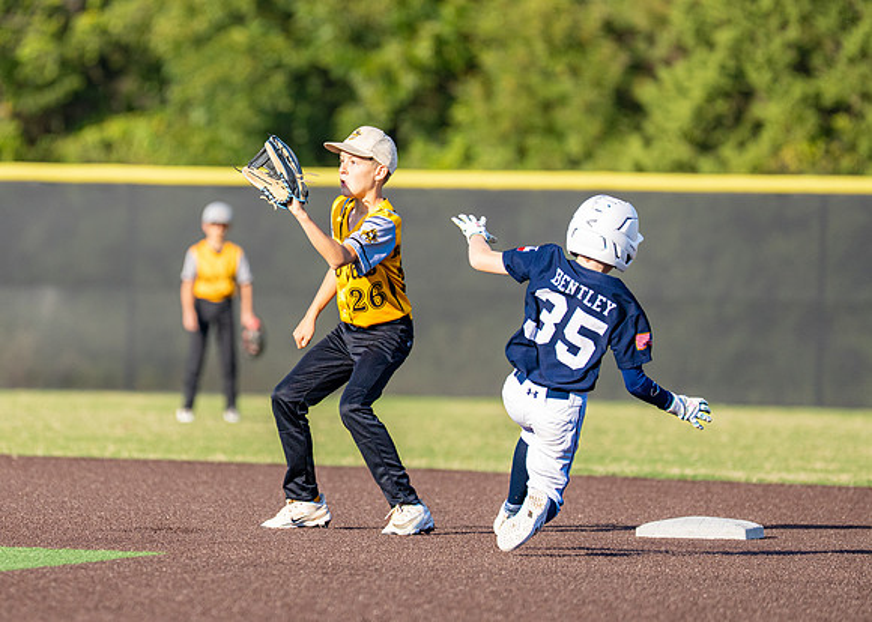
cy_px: 295
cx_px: 287
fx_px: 8499
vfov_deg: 4.2
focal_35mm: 343
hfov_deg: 5.9
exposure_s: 1/5000
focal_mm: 200
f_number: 2.8
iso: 320
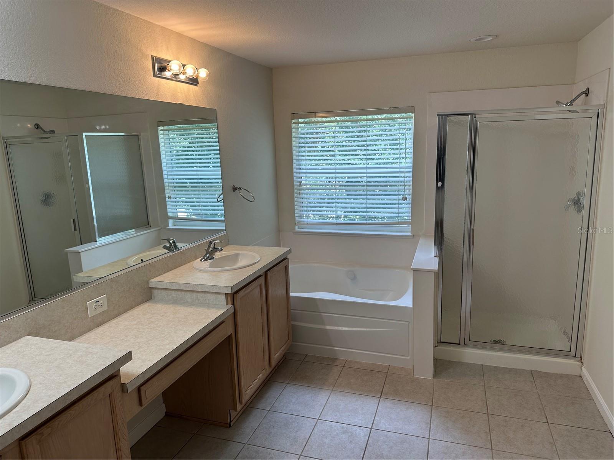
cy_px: 230
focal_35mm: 24
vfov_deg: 56.8
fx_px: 426
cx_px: 307
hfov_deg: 71.6
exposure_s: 1/120
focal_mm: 6.86
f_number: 1.78
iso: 64
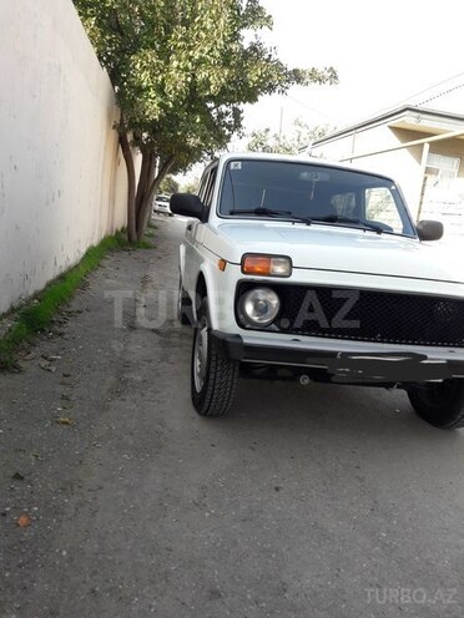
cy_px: 309
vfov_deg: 63.4
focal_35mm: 28
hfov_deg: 49.7
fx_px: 500
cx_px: 232
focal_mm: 3.7
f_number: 1.9
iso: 40
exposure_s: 1/346
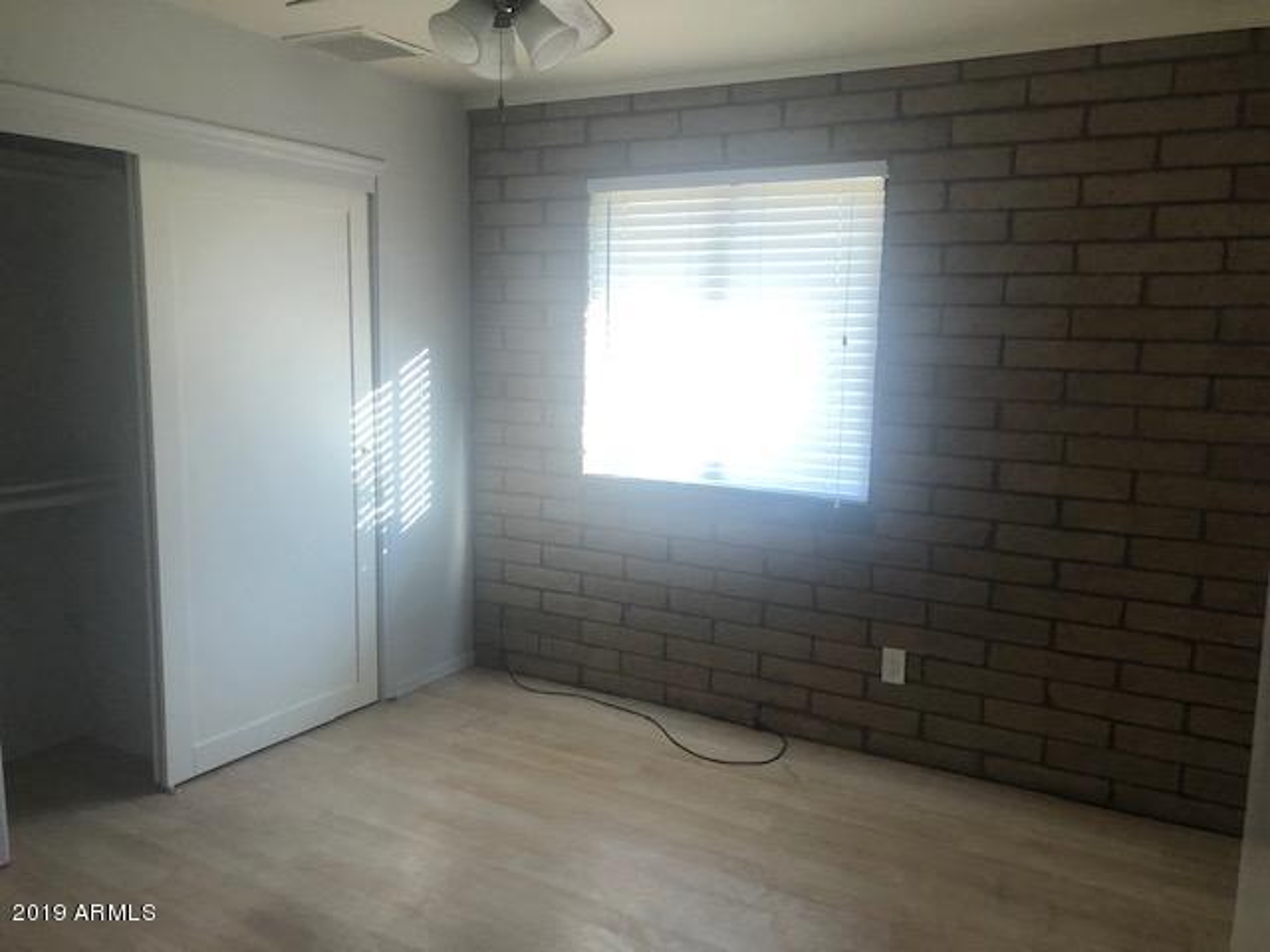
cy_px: 476
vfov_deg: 49.7
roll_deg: -0.5
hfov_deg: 63.4
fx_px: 1027
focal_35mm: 28
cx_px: 635
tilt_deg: -7.8
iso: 25
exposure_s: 1/40
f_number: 1.8
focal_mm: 3.99
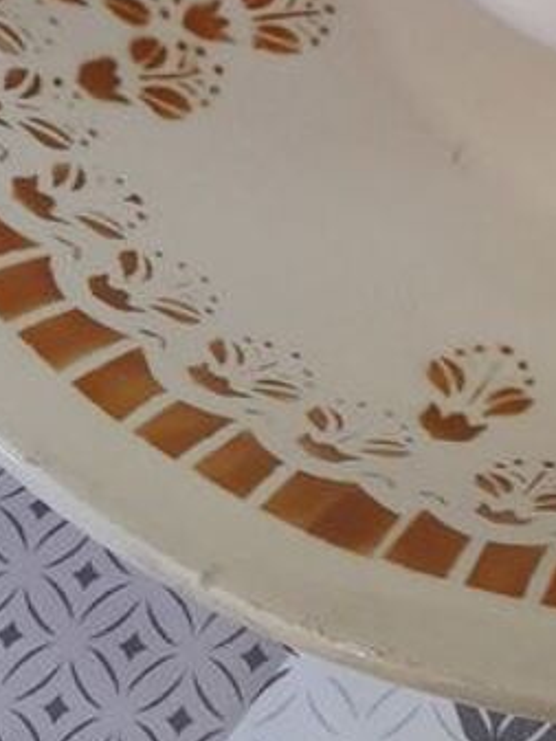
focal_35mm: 99
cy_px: -195
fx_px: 2119
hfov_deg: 14.4
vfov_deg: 18.6
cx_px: 699
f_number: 2
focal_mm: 4.6
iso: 320
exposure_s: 1/60
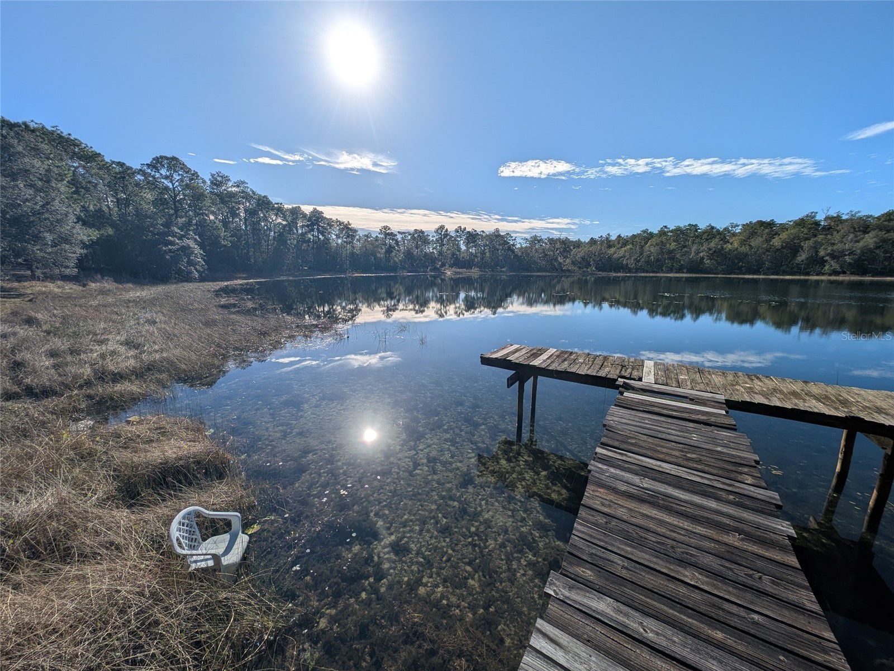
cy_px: 336
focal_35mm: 12
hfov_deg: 110.5
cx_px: 447
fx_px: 310
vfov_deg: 94.5
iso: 42
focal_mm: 2.23
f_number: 1.95
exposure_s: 1/5435
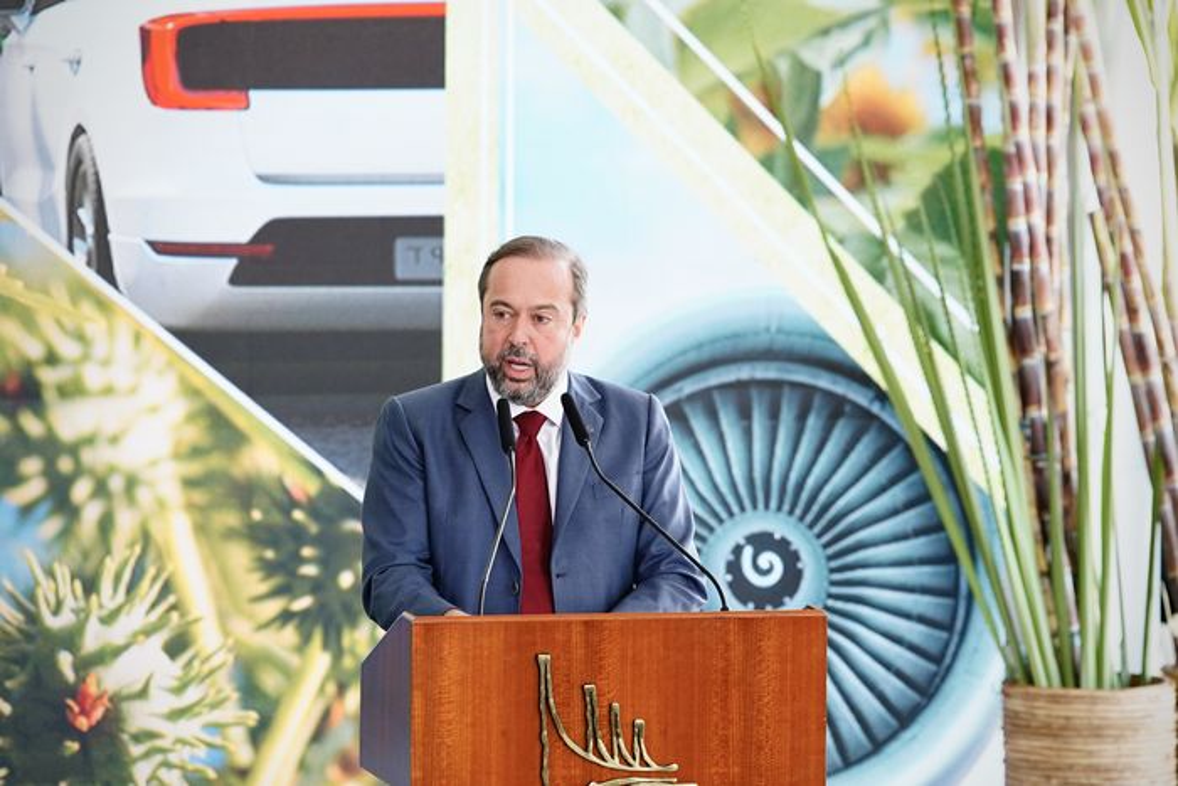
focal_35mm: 450
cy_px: 393
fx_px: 14727
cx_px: 589
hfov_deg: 4.6
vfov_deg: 3.1
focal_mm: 300
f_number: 4
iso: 2000
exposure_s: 1/250
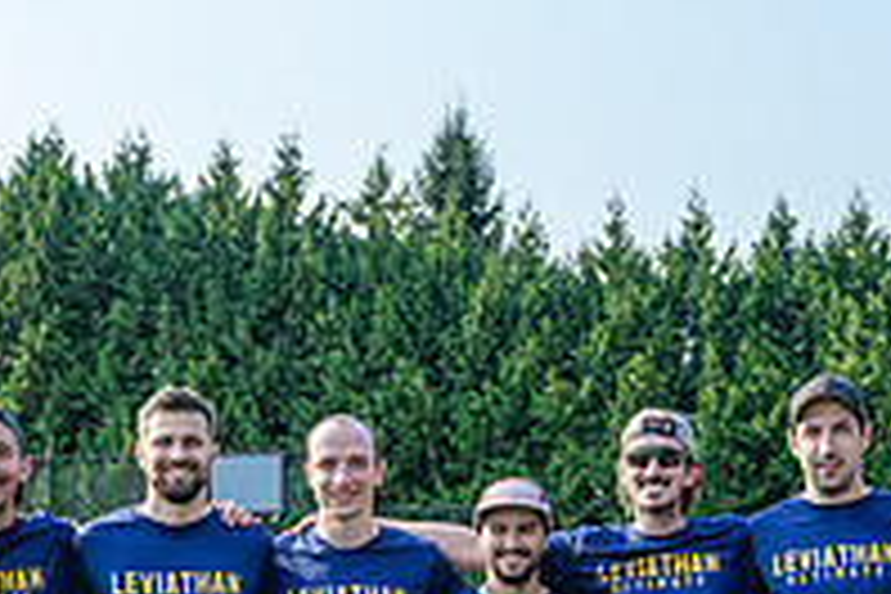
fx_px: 2698
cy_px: 794
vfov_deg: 12.2
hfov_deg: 18.7
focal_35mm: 109
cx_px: 565
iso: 100
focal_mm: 35
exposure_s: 1/320
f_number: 5.6
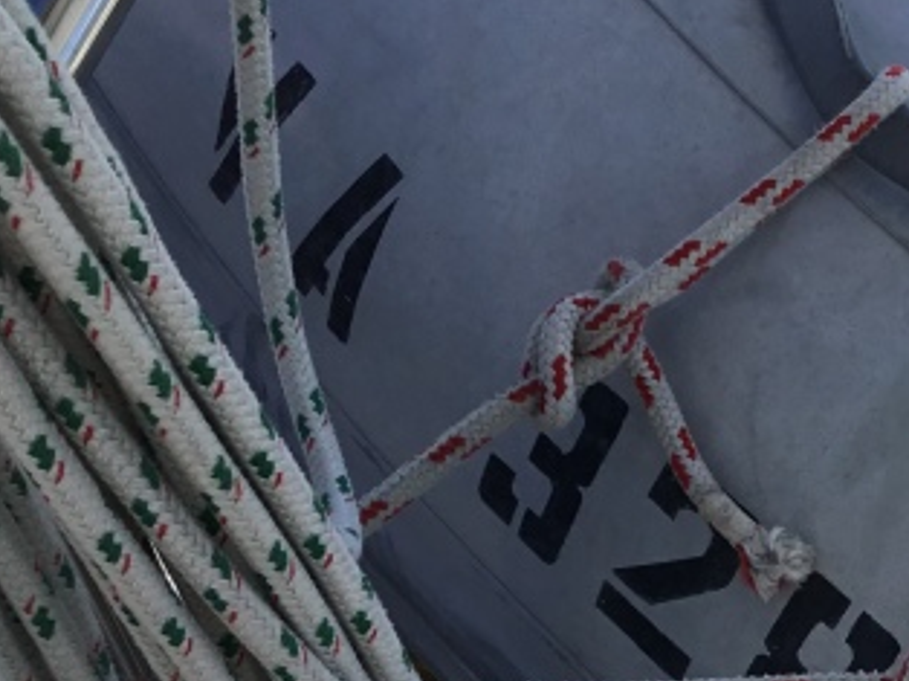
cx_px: 909
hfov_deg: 23.7
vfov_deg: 18.2
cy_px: 652
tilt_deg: -49.9
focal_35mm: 79
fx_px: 2073
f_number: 2.4
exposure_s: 1/1314
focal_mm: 3.3
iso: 25
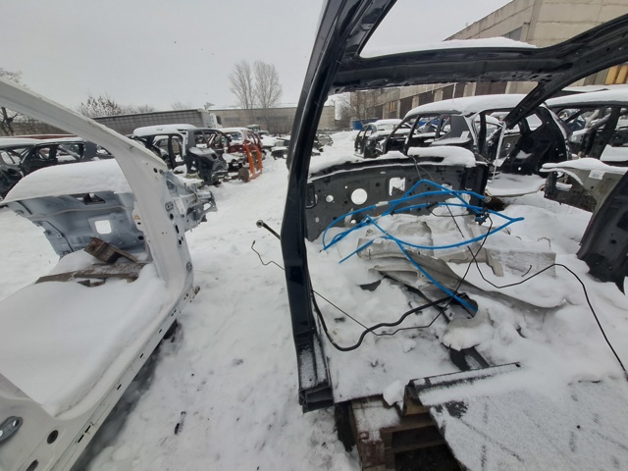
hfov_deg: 106.2
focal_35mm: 13
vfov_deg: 89.9
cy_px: 236
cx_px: 314
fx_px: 236
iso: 50
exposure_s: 1/112
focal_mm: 1.13
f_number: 2.2
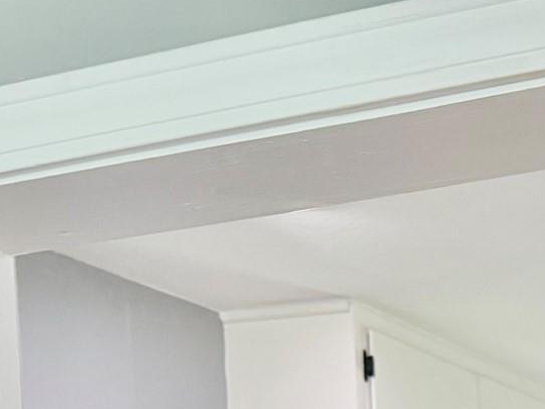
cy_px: 769
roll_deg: +1.8
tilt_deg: -1.3
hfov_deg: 18.2
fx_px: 1433
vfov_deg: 14.1
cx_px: 903
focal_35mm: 91
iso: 400
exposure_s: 1/142
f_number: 1.78
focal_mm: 6.76
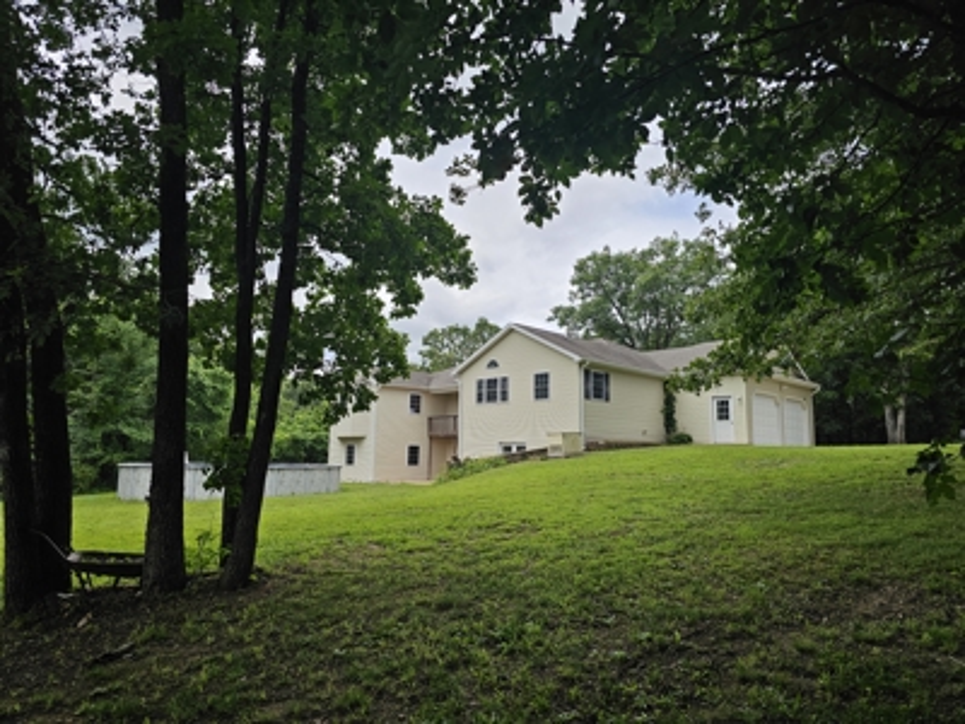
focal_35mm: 23
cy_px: 362
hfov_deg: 73.9
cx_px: 482
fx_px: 641
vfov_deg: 58.9
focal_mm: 6.3
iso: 40
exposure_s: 1/2000
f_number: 1.7
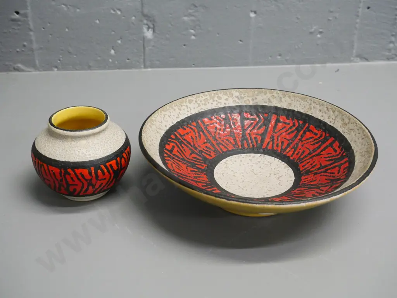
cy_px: 149
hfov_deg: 41.2
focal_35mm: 46
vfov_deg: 31.5
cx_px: 198
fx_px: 528
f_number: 6.3
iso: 3200
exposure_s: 1/100
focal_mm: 23
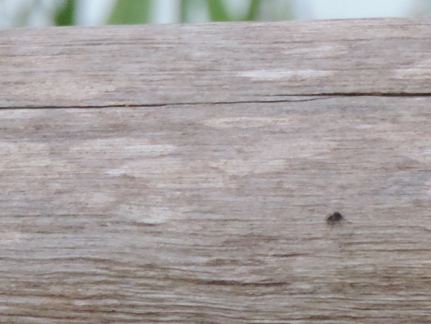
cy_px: -224
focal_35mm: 1943
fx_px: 24192
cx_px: 64
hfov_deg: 1.0
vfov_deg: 0.8
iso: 400
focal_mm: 83.8
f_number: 4.9
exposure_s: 1/80
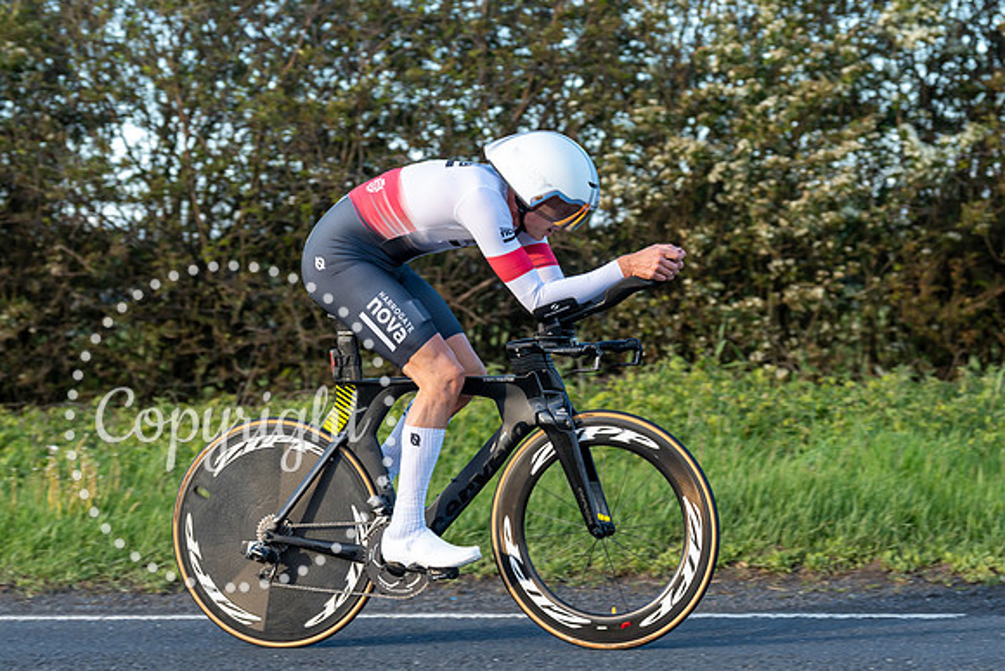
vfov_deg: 12.1
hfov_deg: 18.0
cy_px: 292
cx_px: 431
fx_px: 3172
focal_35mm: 114
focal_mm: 91
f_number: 3.5
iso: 800
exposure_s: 1/1000
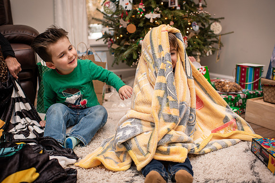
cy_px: 92
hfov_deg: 54.4
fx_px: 267
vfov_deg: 37.9
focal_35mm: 35
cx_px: 138
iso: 400
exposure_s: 1/200
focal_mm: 35
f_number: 2.8
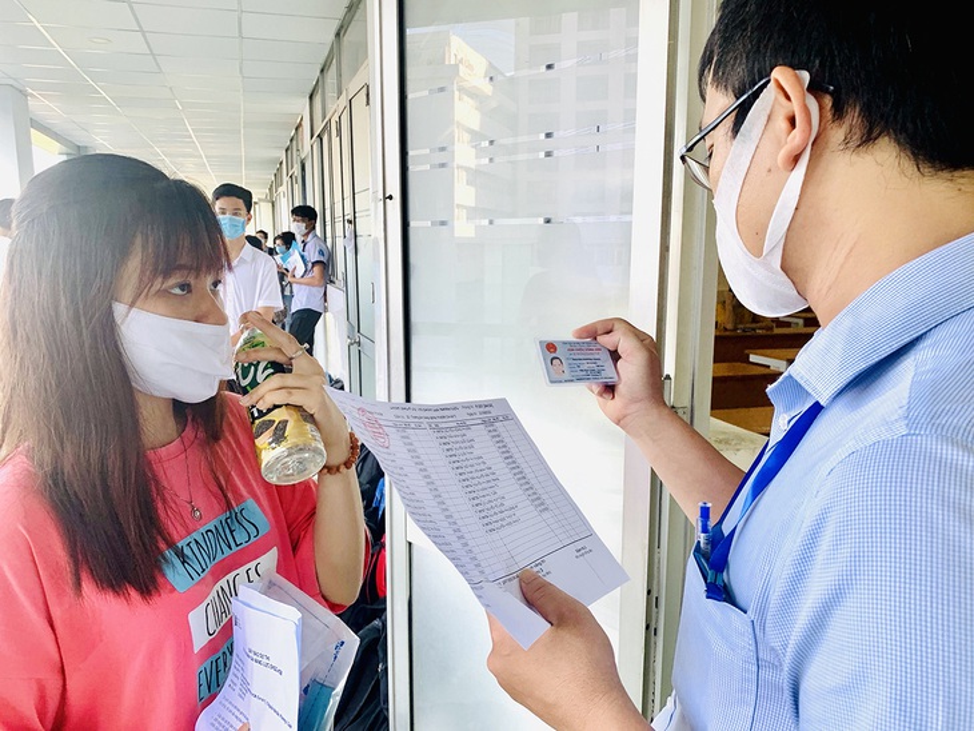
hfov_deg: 67.3
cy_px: 366
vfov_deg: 53.1
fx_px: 732
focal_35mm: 26
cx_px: 487
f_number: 1.8
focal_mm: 4.25
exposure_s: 1/100
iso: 25
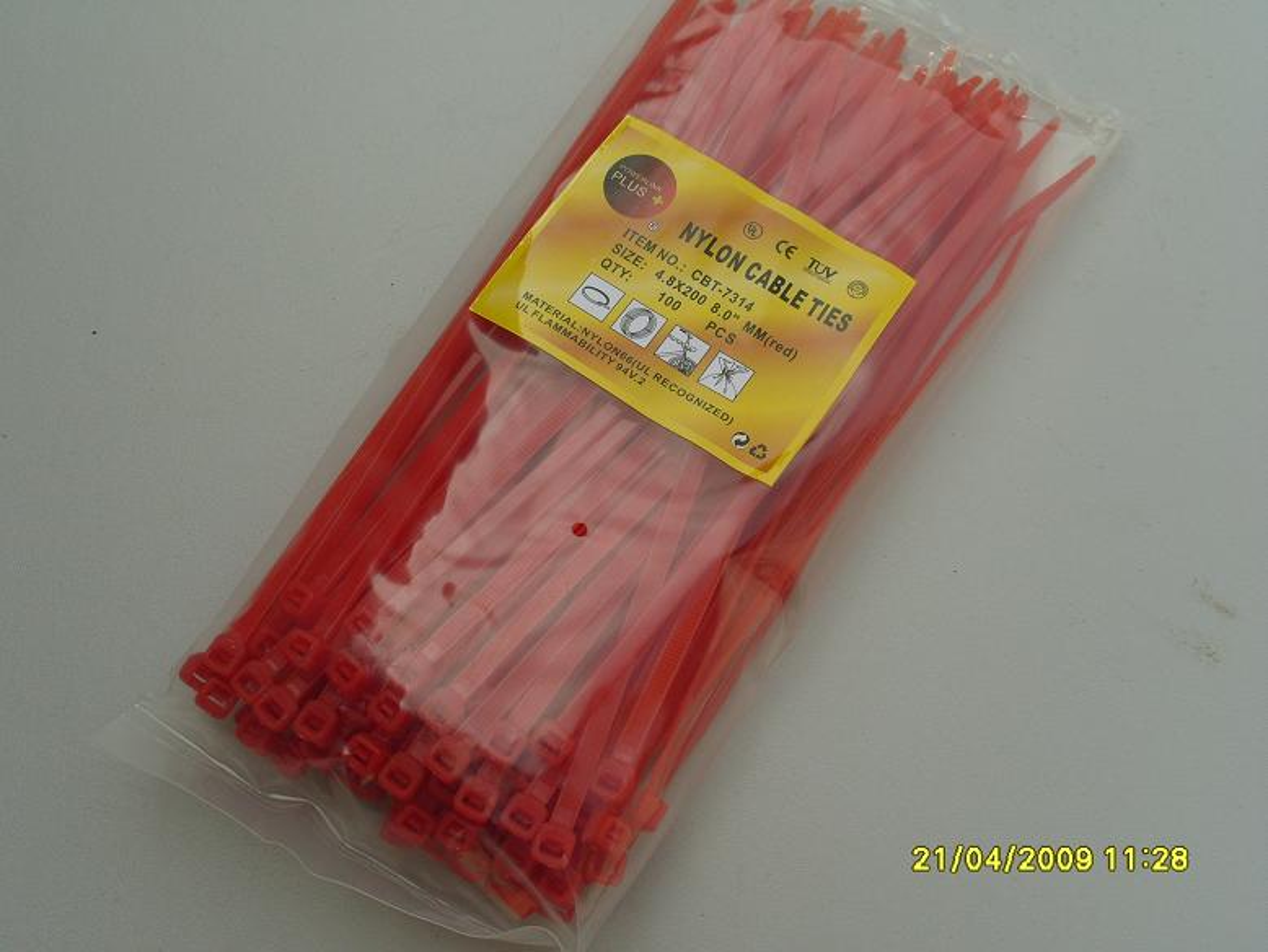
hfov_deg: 52.6
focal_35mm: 35
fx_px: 1282
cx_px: 634
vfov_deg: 40.7
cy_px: 476
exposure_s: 1/350
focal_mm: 7.8
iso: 80
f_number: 6.3
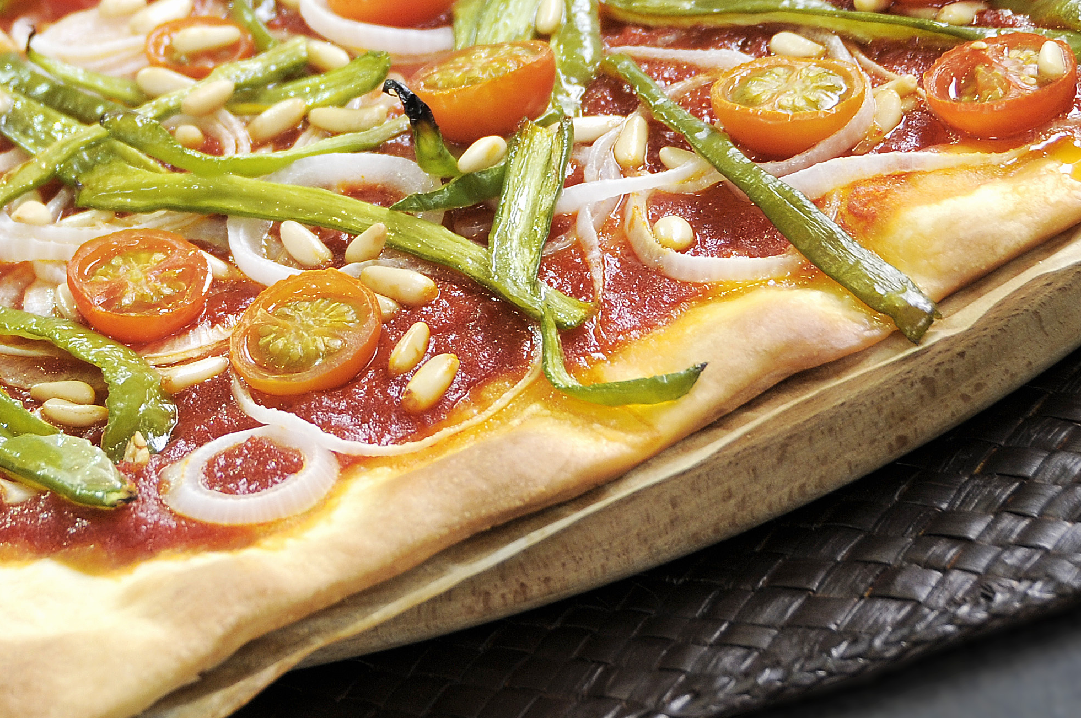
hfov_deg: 12.5
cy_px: 90
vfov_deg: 8.3
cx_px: 316
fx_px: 4918
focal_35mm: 164
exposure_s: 1/40
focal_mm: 50
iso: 200
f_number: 5
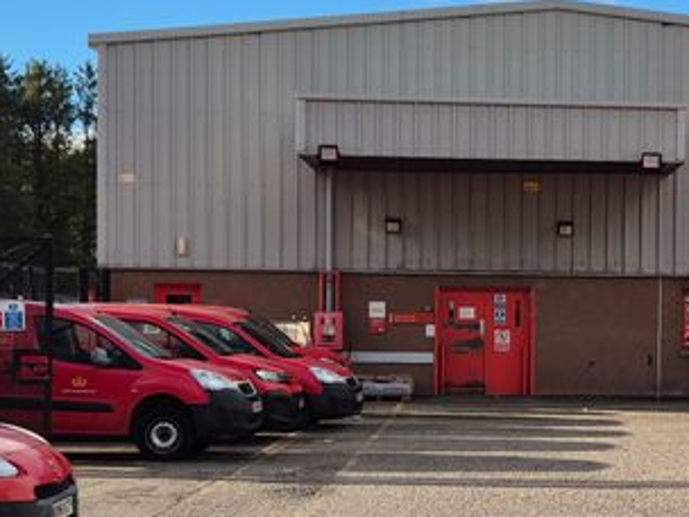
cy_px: 341
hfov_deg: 22.8
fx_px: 1672
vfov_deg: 17.5
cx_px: 603
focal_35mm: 84
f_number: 1.8
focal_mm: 5.4
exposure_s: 1/1356
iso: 25
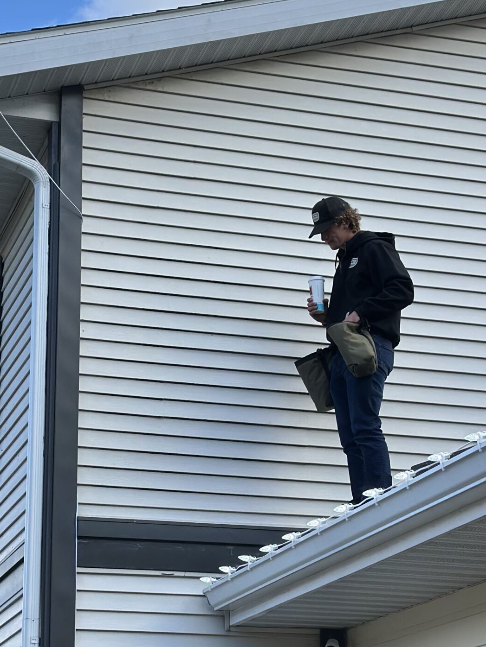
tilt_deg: +18.8
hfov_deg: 16.8
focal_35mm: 88
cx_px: 195
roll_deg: +0.2
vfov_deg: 22.2
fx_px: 1647
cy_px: 396
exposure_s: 1/1815
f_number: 1.78
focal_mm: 6.86
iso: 80
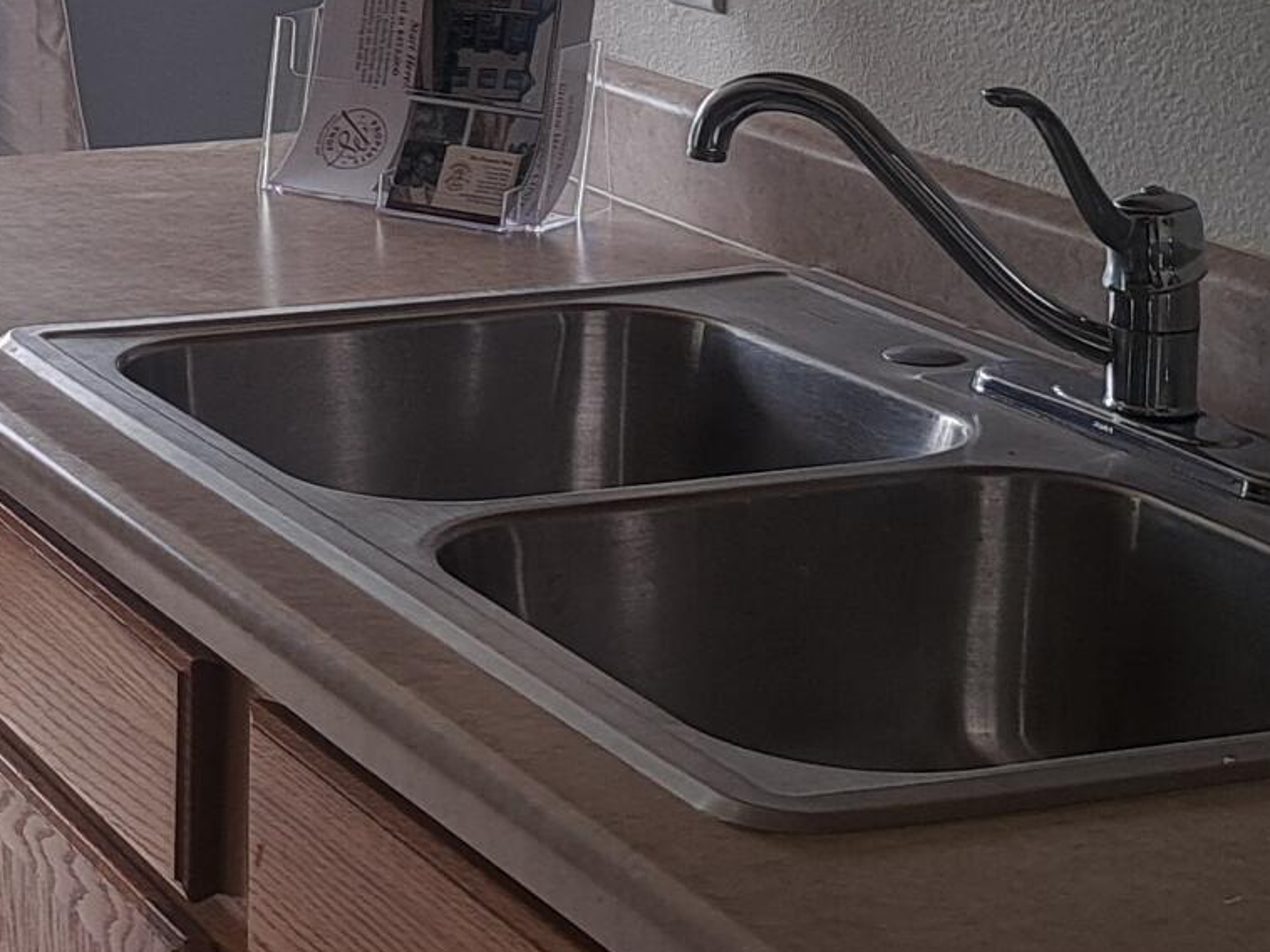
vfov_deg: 15.3
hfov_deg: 19.0
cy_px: -10
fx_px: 3484
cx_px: -407
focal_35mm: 95
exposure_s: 1/60
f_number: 1.8
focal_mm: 5.23
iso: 50
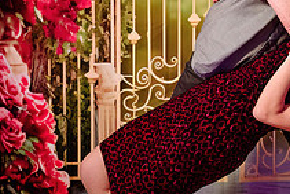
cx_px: 271
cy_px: 92
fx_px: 701
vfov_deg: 15.7
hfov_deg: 22.7
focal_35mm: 87
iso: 1600
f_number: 2
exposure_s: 1/320
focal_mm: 28
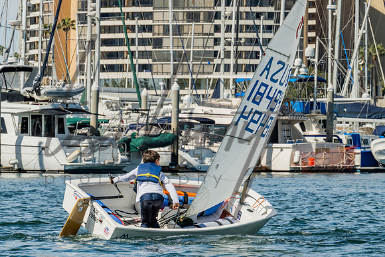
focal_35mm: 263
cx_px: 163
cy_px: 132
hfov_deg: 7.8
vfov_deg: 5.2
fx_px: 2815
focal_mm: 150
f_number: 10
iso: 250
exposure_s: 1/320
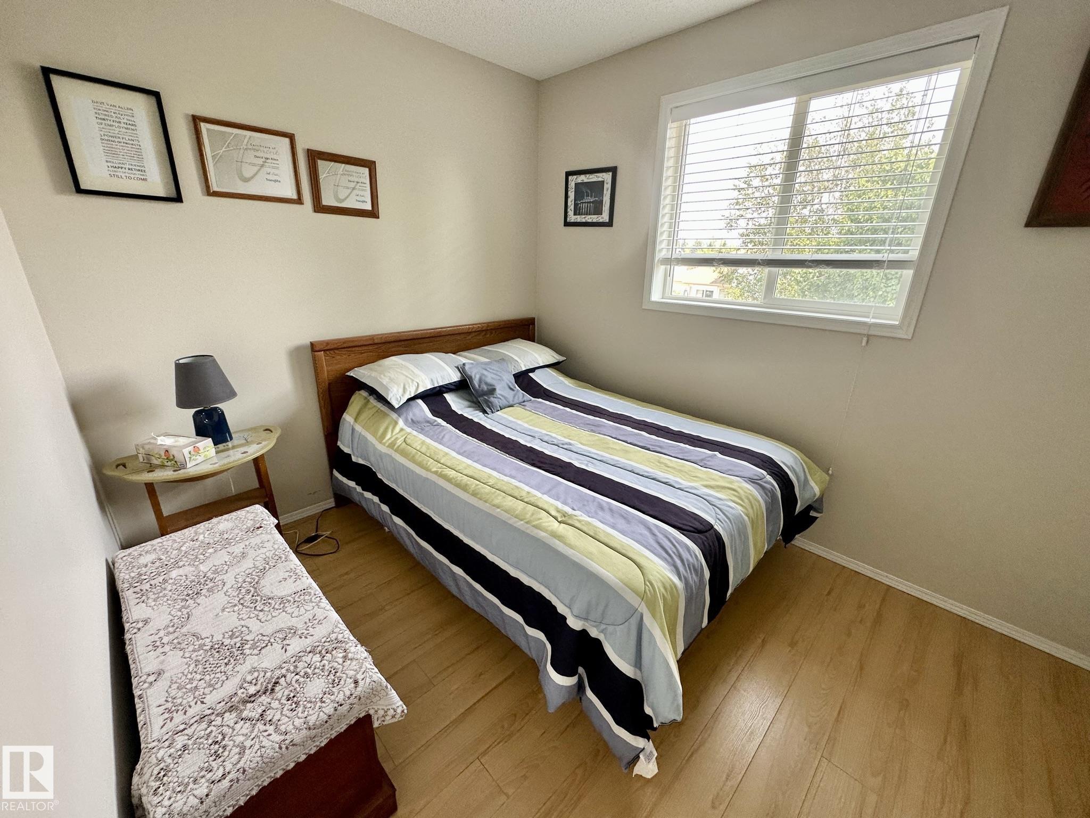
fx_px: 441
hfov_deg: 102.1
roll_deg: -0.7
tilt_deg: -19.7
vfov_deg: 85.7
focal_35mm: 14
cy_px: 409
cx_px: 545
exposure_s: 1/99
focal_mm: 2.22
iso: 64
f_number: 2.2
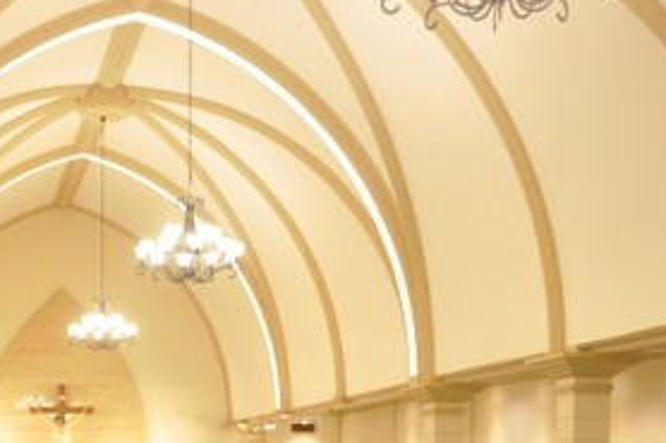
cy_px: 528
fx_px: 1220
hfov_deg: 29.4
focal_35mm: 66
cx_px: 74
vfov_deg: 19.4
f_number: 3.5
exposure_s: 1/40
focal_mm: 18
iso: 2000
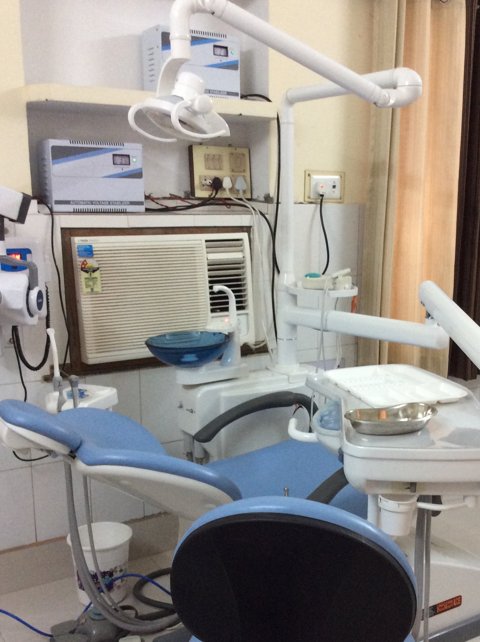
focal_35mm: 42
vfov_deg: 44.7
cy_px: 378
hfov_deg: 34.0
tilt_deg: -14.8
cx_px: 310
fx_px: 779
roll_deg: -0.3
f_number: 2.4
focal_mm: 3.3
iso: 160
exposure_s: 1/24
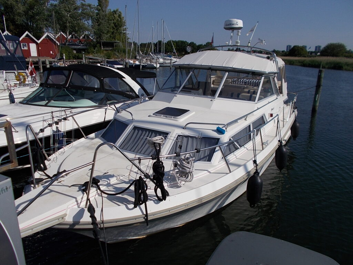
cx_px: 176
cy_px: 132
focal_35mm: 30
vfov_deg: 46.8
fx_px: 306
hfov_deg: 60.0
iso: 80
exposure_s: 1/400
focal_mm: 5.3
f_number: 8.6
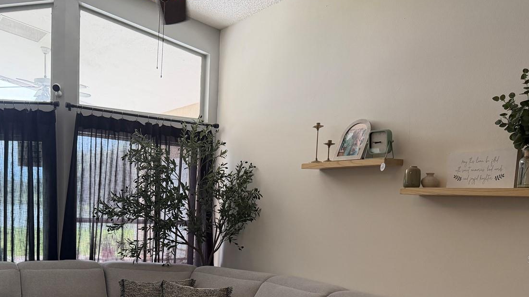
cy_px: 259
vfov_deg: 30.0
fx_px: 533
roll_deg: -2.3
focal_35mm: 38
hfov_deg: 52.0
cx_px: 188
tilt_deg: -5.7
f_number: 1.78
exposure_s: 1/214
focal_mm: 6.76
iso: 200
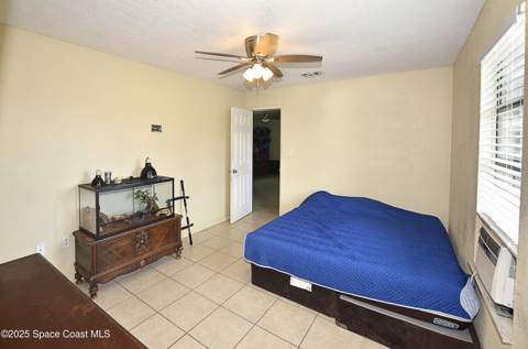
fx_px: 219
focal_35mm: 15
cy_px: 174
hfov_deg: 100.6
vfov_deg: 77.0
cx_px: 264
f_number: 6.3
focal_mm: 10
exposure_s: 1/80
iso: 640
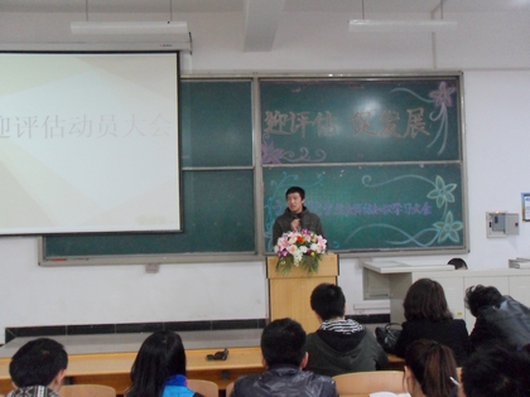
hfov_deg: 52.6
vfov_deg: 40.7
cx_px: 265
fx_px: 536
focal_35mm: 35
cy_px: 198
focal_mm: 6.3
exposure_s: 1/10
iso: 400
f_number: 3.5
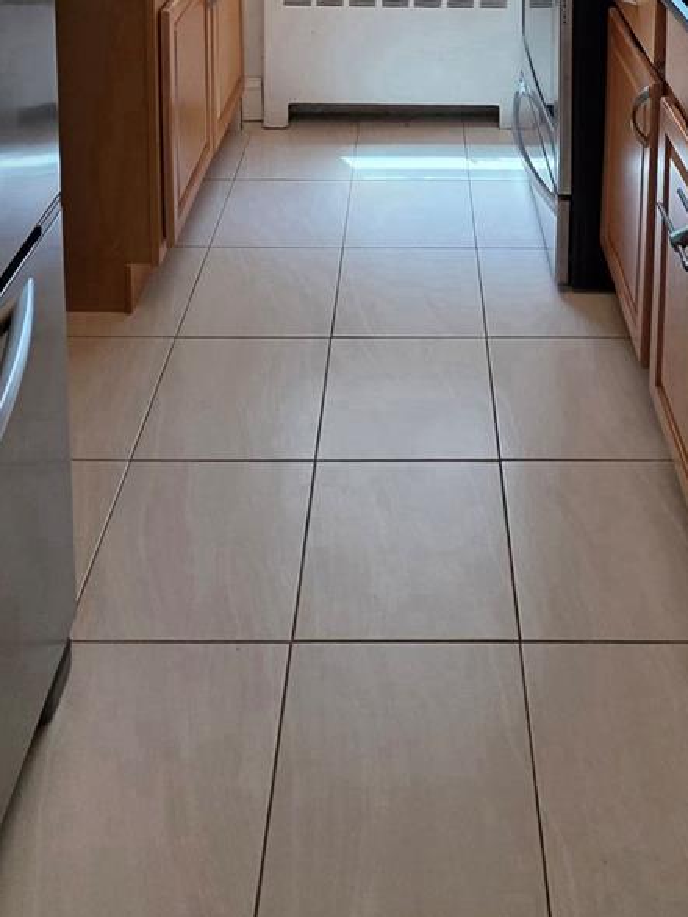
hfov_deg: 41.5
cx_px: 423
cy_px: -202
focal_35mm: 34
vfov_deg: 38.5
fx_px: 901
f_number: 1.9
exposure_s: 1/120
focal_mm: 2.2
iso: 125
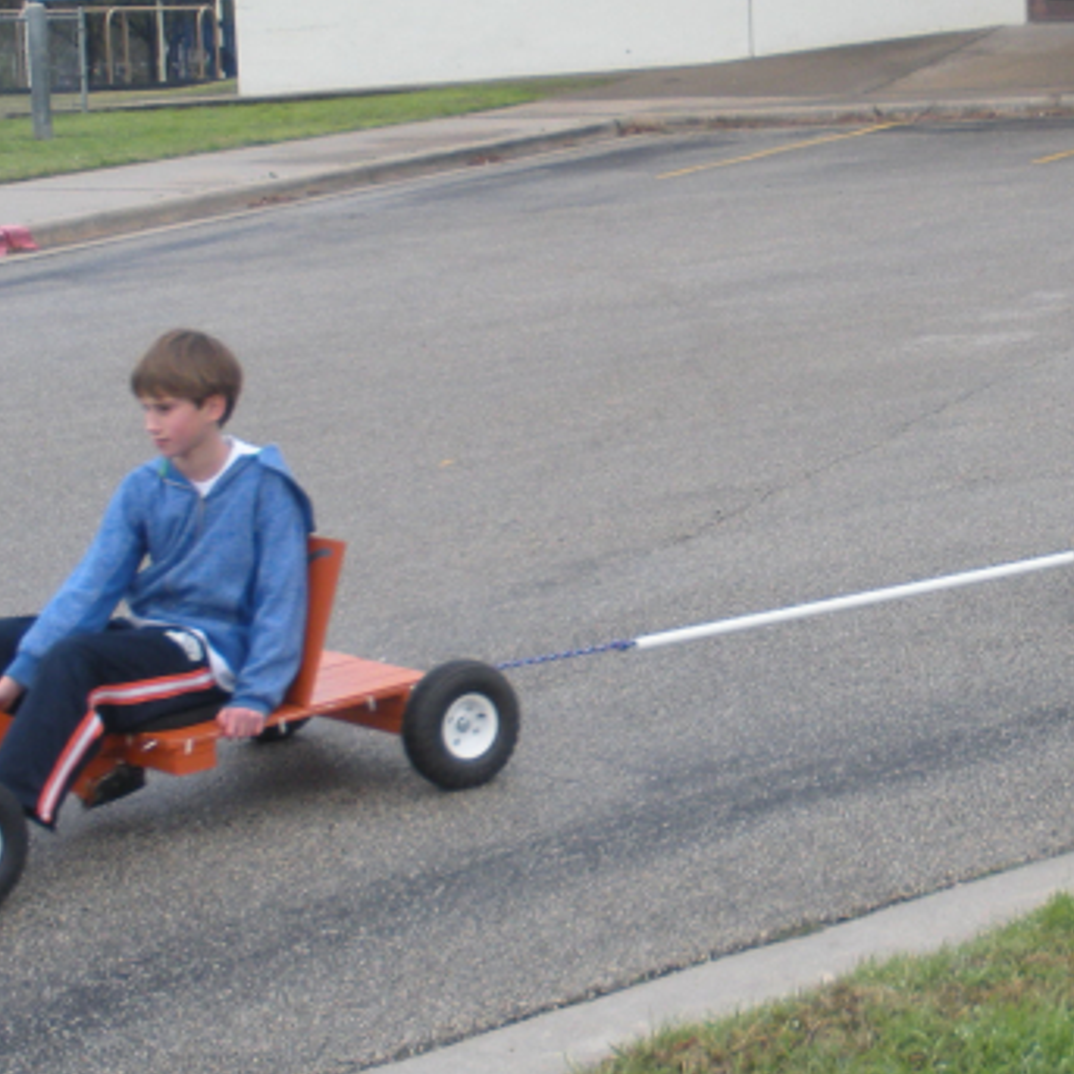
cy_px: 441
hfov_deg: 17.9
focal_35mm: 95
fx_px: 3335
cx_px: 1018
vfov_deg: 18.3
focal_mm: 6.3
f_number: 3.5
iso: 64
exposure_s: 1/112
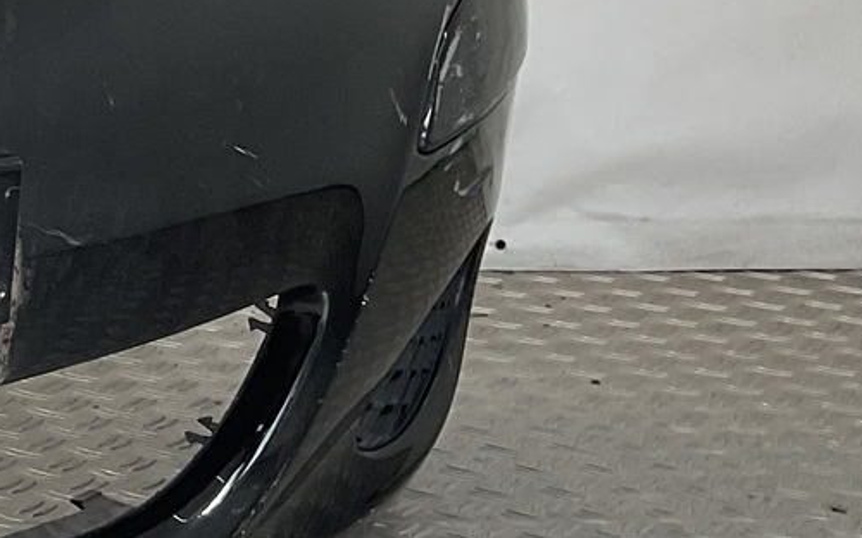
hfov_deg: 14.1
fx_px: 2912
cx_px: -864
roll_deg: -0.3
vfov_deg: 10.4
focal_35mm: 124
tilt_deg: -9.0
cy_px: -29
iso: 16
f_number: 1.8
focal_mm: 3
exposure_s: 1/295
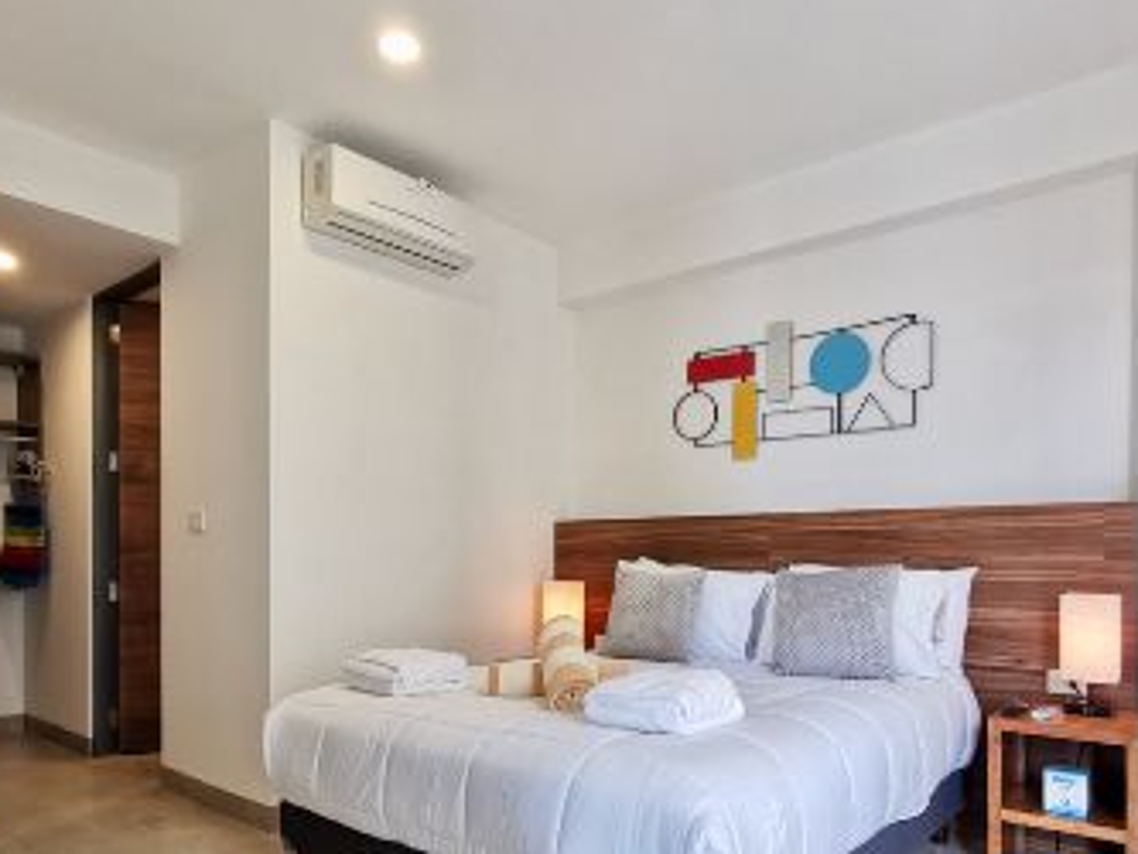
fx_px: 789
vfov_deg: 55.7
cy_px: 569
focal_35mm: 24
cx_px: 537
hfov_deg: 71.5
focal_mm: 2.35
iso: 200
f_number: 2.2
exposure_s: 1/60
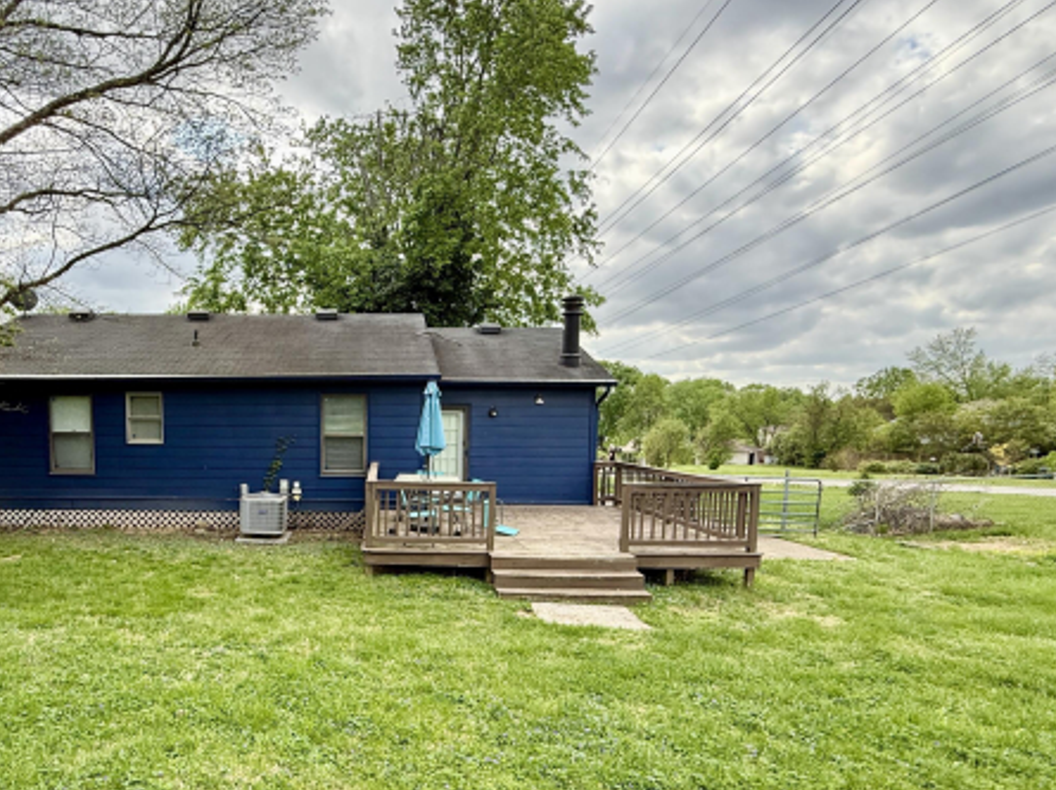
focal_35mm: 21
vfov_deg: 62.7
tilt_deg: -4.2
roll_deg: -0.3
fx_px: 640
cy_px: 479
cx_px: 357
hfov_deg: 76.7
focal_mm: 2.22
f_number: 2.2
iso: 64
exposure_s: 1/413
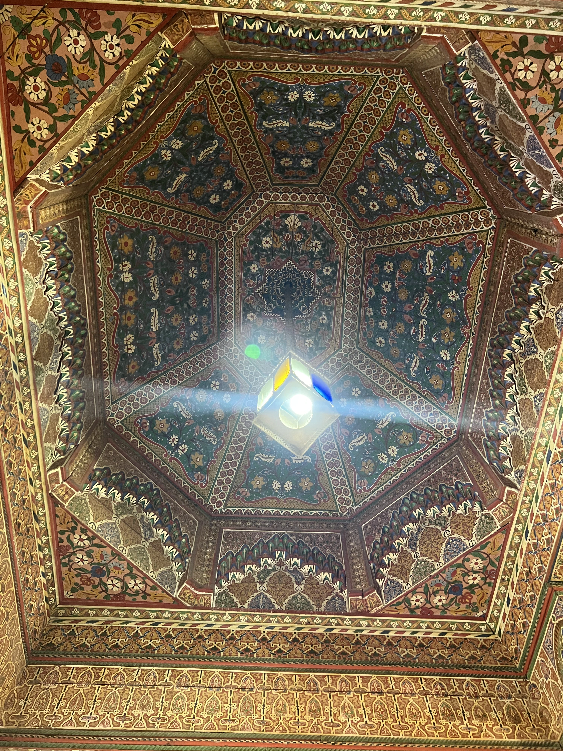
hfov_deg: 53.1
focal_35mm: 26
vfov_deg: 67.3
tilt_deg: +70.4
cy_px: 376
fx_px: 564
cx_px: 282
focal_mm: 5.7
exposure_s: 1/33
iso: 400
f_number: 1.5
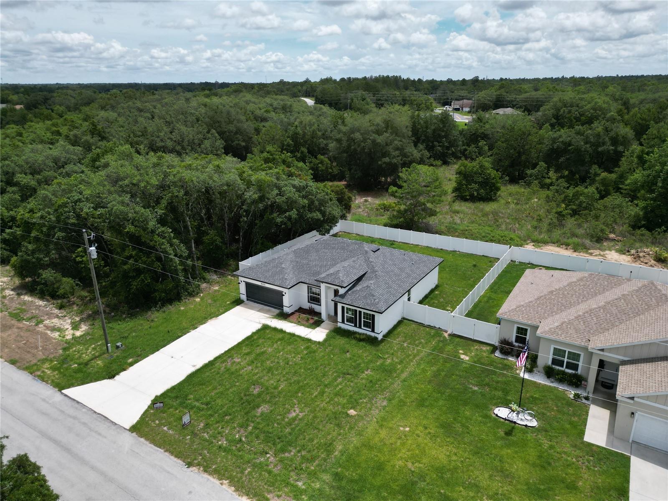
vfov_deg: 56.8
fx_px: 463
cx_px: 334
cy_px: 250
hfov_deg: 71.6
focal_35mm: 24
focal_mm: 6.72
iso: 120
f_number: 1.7
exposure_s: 1/4000
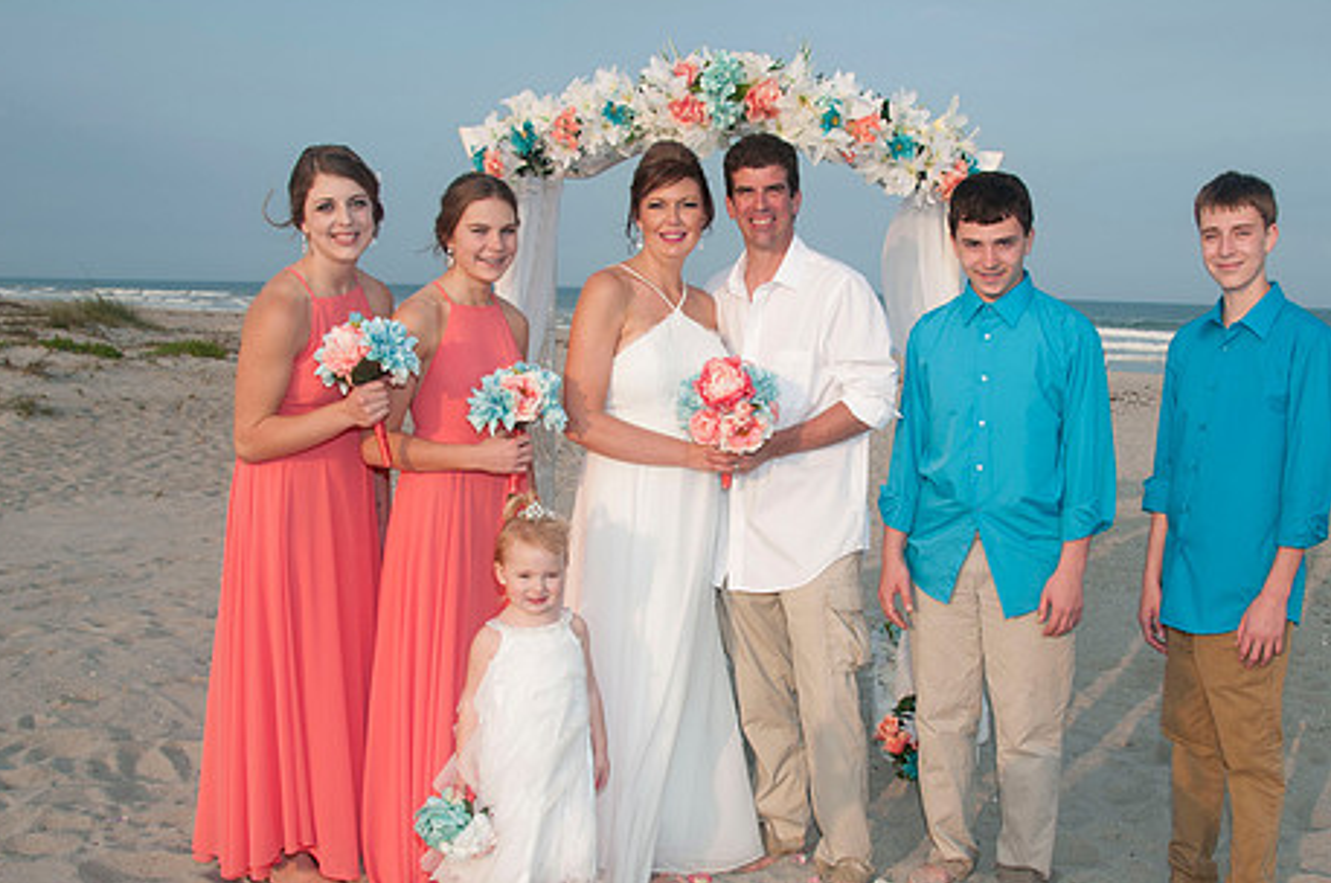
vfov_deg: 34.9
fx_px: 1403
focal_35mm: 38
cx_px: 779
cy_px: 492
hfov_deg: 50.5
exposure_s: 1/250
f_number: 7.1
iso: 100
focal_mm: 20
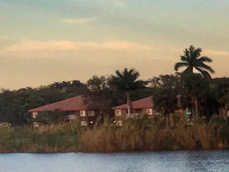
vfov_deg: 9.0
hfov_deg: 10.0
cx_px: 613
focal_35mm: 163
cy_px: 218
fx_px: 1079
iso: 25
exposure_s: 1/298
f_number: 2.2
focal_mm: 4.15
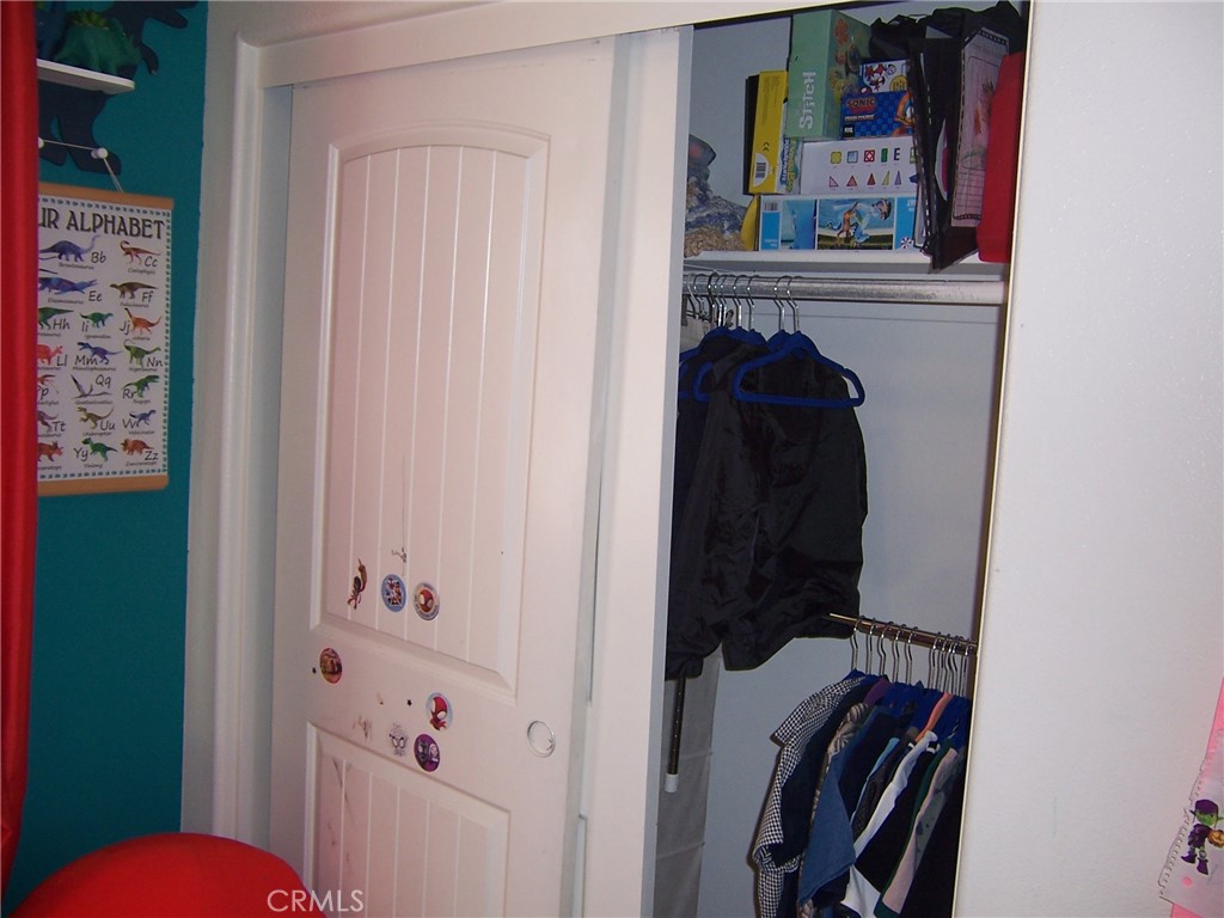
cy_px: 459
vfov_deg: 42.9
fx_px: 1167
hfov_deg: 55.4
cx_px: 612
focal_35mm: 33
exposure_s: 1/60
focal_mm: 5.5
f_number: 2.8
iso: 80
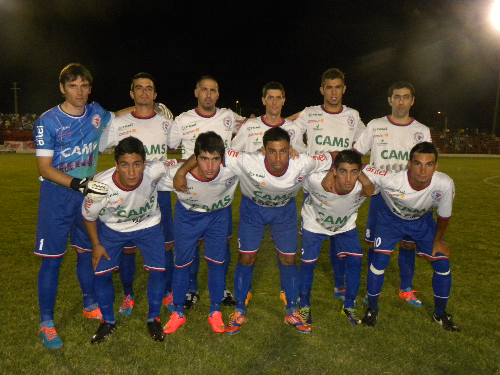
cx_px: 250
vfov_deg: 42.9
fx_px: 477
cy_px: 188
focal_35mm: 33
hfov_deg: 55.4
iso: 400
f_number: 2.8
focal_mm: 5.9
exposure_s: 1/30
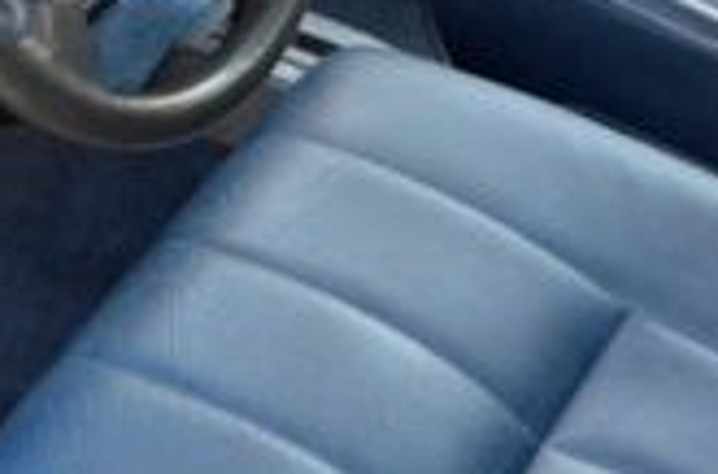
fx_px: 2546
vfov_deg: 10.6
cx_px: -17
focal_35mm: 128
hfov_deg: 15.7
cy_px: 270
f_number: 5
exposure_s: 1/100
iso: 400
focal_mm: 22
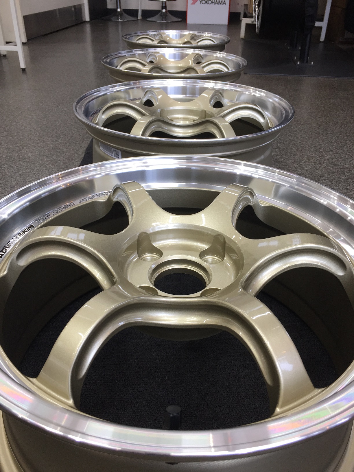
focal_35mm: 29
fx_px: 395
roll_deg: -1.3
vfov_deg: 61.7
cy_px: 236
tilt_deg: -32.9
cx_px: 177
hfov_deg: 48.2
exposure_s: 1/60
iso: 40
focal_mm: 4.15
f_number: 2.2
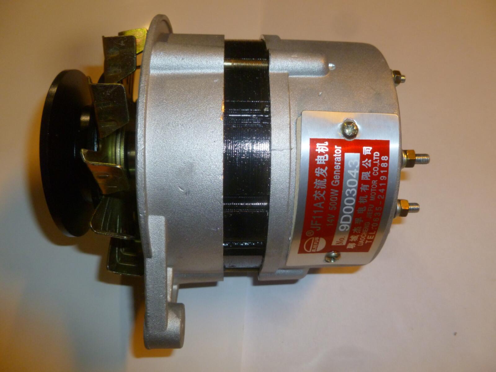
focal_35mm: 28
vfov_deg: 49.7
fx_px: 401
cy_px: 186
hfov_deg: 63.4
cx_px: 248
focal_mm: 5
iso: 200
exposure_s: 1/30
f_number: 3.3
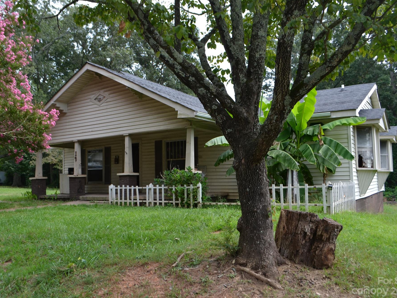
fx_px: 344
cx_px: 185
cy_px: 148
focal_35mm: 30
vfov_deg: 46.8
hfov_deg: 59.9
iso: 100
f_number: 5.6
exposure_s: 1/125
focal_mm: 18
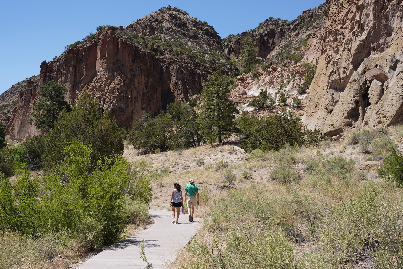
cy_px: 133
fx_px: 470
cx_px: 200
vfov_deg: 31.9
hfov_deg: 46.4
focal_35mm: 42
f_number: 13
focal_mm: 41
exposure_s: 1/100
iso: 100
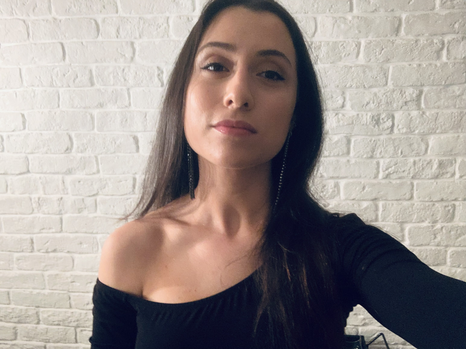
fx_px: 431
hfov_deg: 56.8
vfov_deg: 44.2
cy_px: 174
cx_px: 233
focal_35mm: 32
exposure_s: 1/30
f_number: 2.2
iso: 400
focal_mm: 2.87
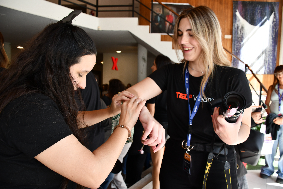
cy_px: 94
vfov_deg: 47.9
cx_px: 142
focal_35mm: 27
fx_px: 212
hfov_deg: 67.4
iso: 400
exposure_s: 1/250
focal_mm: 18
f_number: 5
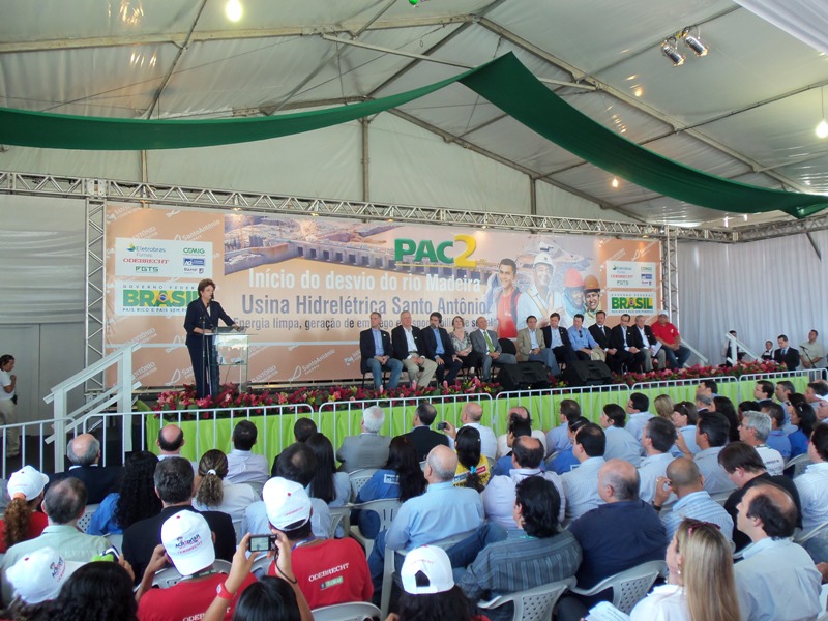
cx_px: 414
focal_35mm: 29
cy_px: 310
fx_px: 694
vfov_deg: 48.2
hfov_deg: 61.7
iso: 80
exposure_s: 1/50
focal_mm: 5.2
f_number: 3.4
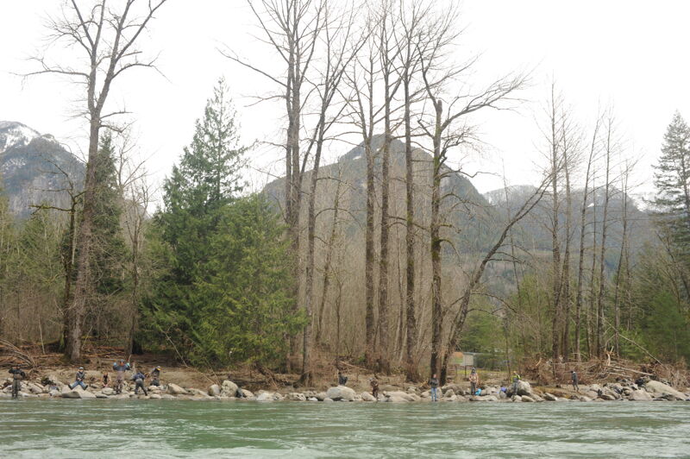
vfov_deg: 37.8
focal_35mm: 35
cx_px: 345
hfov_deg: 54.5
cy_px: 230
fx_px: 670
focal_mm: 35
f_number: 8
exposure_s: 1/125
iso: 320
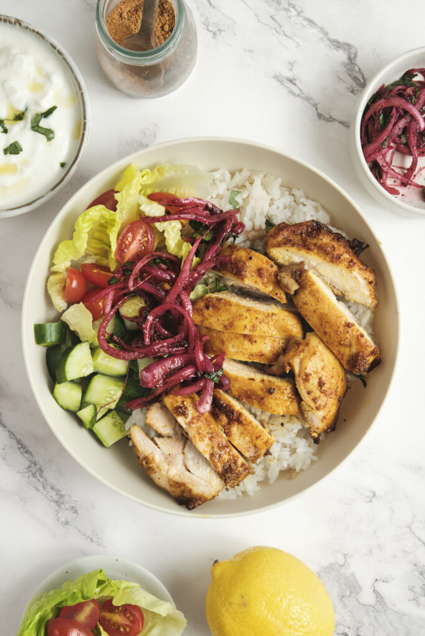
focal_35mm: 61
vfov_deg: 32.9
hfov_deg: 22.3
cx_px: 212
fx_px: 1080
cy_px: 318
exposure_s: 1/250
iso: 200
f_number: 8
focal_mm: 40.8
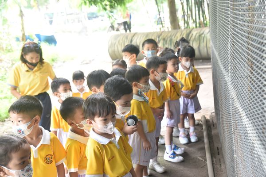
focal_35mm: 50
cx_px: 133
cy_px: 88
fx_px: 369
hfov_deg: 39.6
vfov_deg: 27.0
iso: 1000
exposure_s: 1/50
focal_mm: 50
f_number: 4
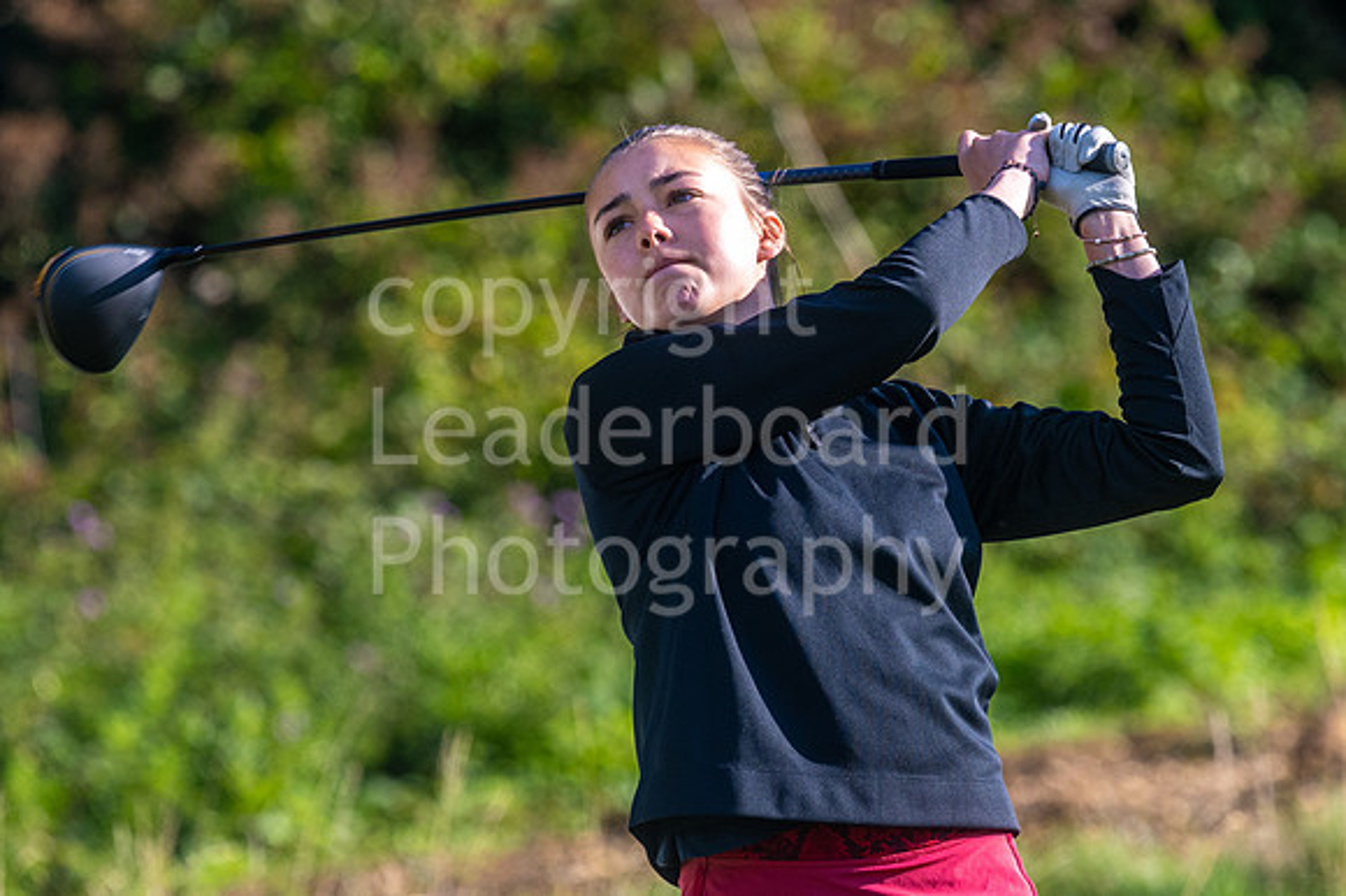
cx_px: 815
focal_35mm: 588
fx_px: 21964
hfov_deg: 3.5
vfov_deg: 2.3
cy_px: 470
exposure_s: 1/640
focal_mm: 300
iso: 200
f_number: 5.6
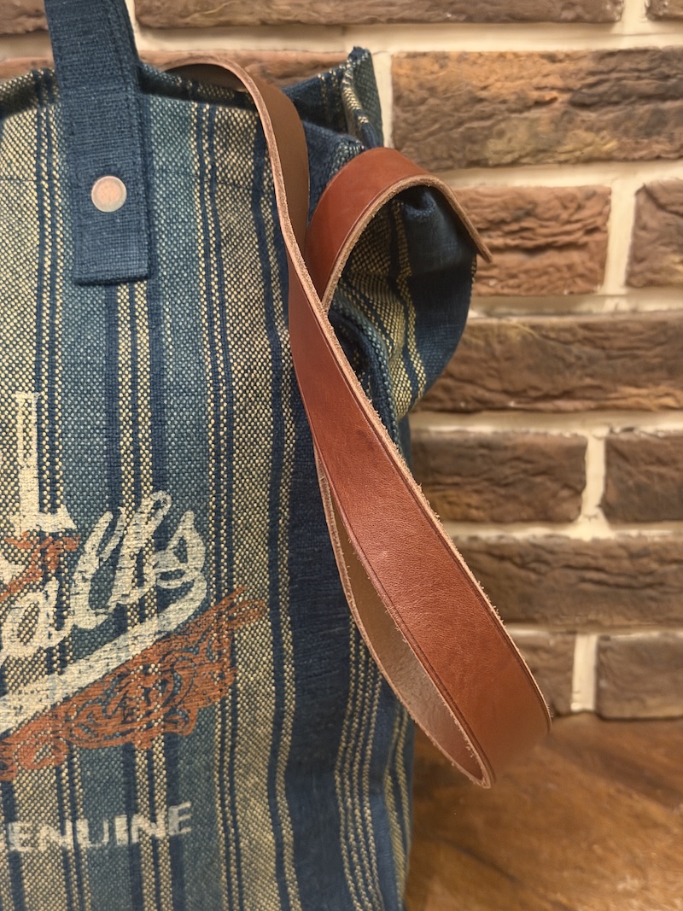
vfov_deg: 39.7
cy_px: 456
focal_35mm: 48
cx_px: 342
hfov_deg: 30.3
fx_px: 1263
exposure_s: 1/24
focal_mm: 6.76
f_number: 1.78
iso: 800
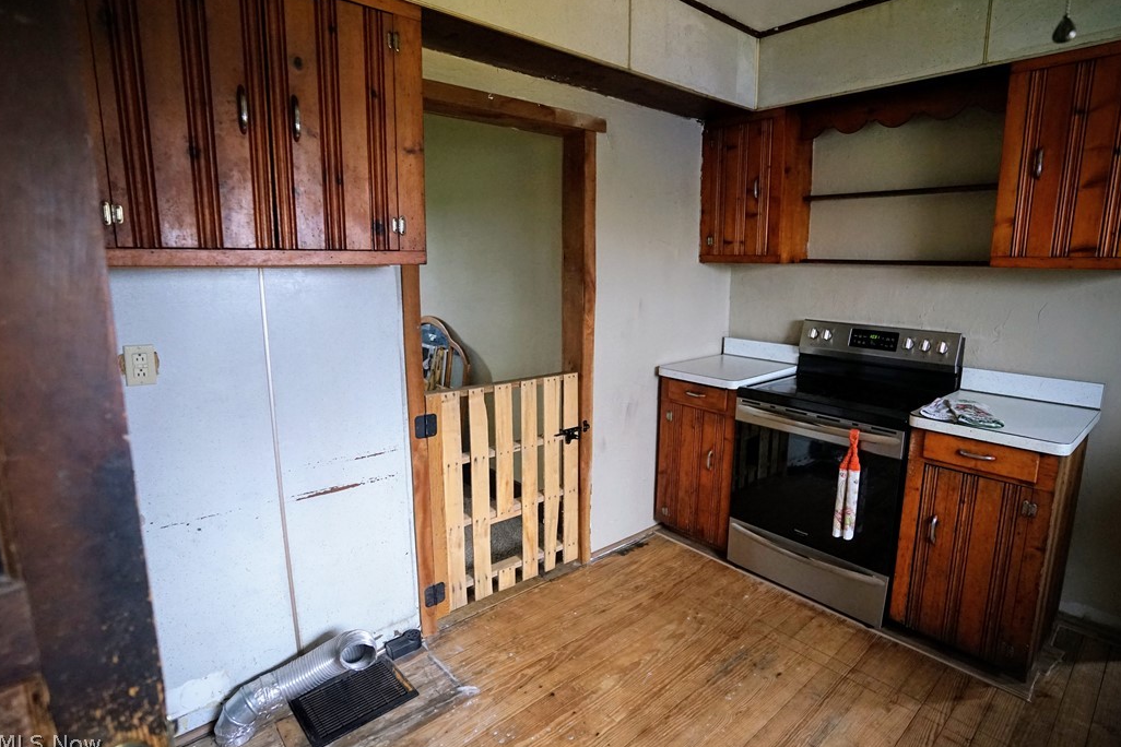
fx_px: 560
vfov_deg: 67.4
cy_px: 366
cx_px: 585
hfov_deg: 90.0
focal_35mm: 18
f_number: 2.8
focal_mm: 17
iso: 3200
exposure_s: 1/160
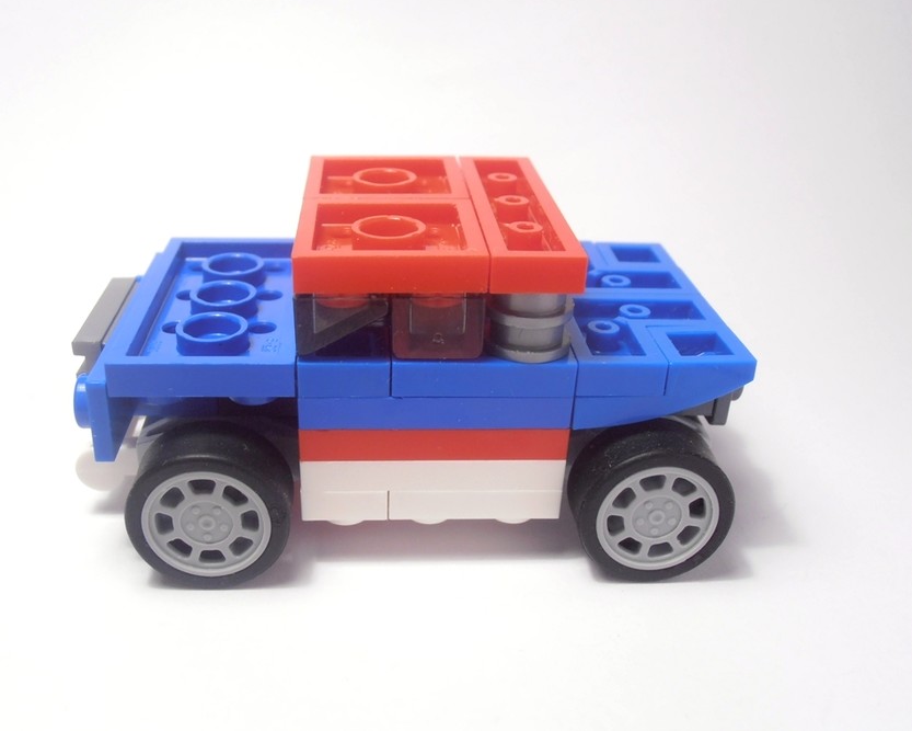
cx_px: 423
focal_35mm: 39
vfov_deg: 38.2
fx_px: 1053
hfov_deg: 46.8
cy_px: 362
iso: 80
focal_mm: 6.61
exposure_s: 1/50
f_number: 3.9
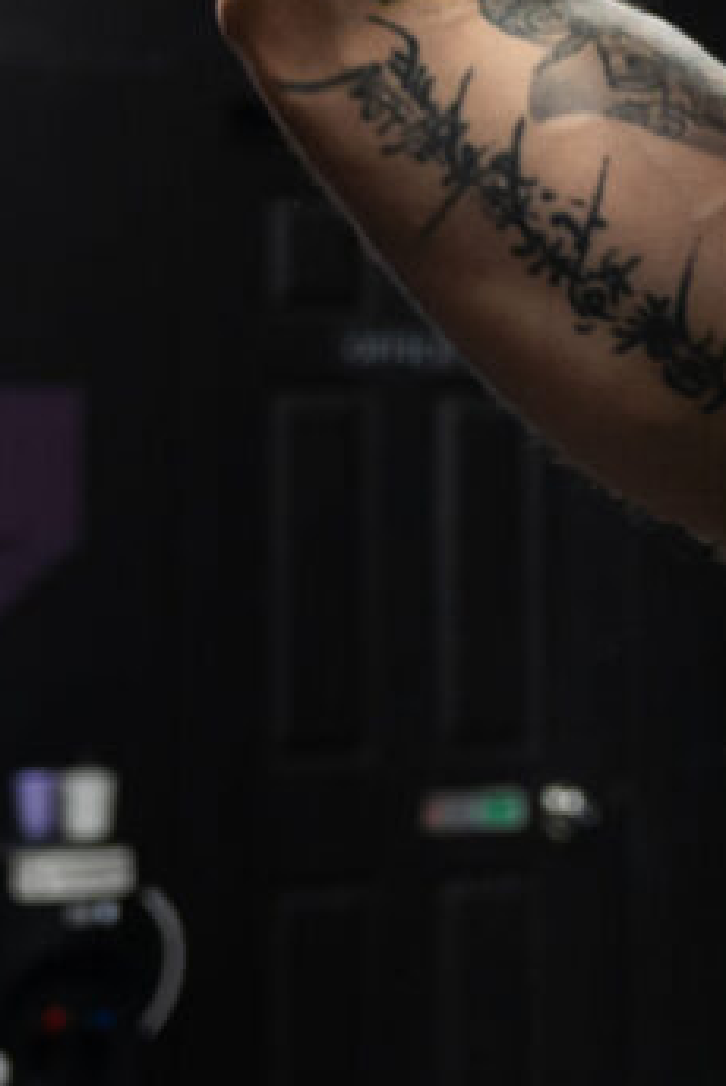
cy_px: 202
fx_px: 3441
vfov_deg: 17.8
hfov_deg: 11.9
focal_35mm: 114
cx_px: 704
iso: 1000
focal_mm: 25
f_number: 2.8
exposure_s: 1/125
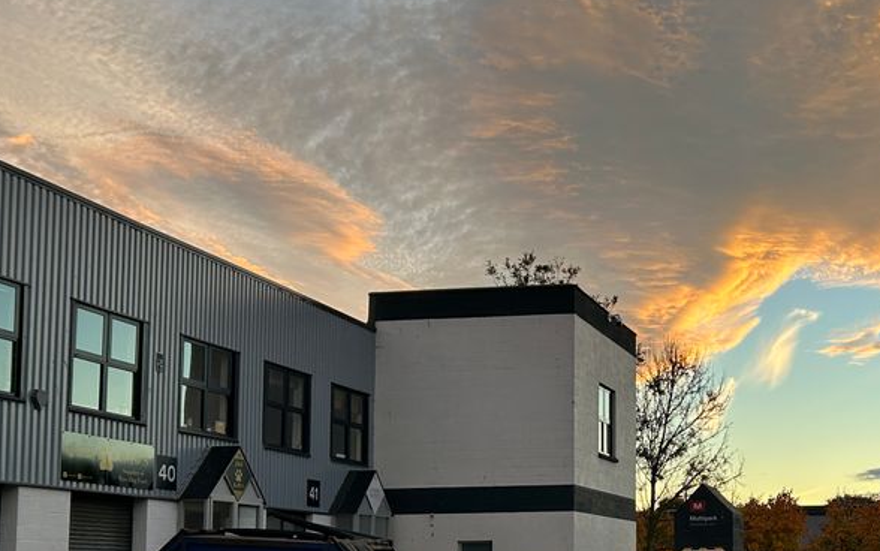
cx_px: 727
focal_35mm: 52
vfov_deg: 24.5
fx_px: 1248
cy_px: 448
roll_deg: +0.8
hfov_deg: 37.2
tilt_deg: +4.9
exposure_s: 1/389
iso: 50
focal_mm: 5.7
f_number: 1.5
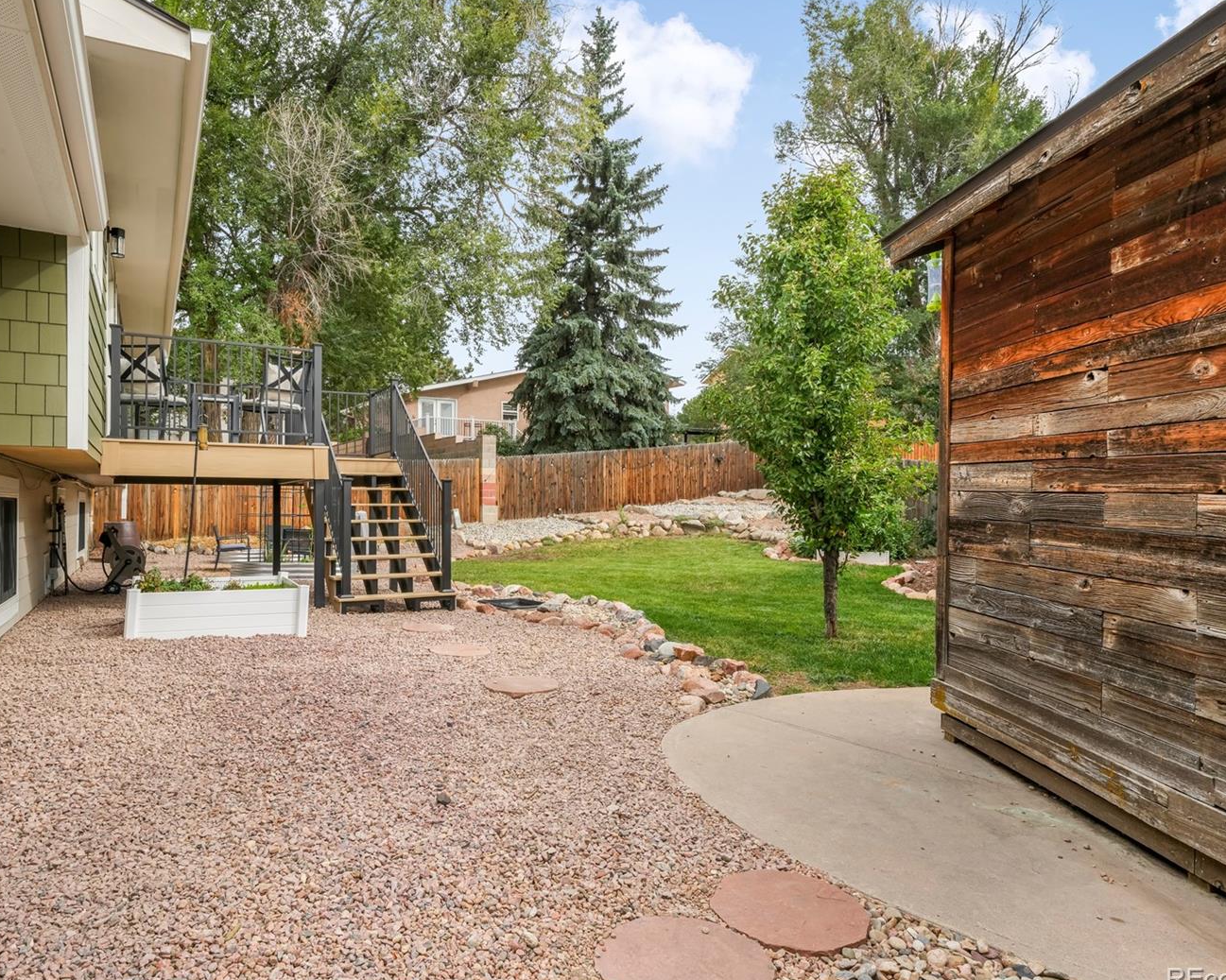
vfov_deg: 63.1
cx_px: 563
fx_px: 798
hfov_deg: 74.9
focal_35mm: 22
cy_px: 494
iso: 400
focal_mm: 19
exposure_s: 1/50
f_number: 14
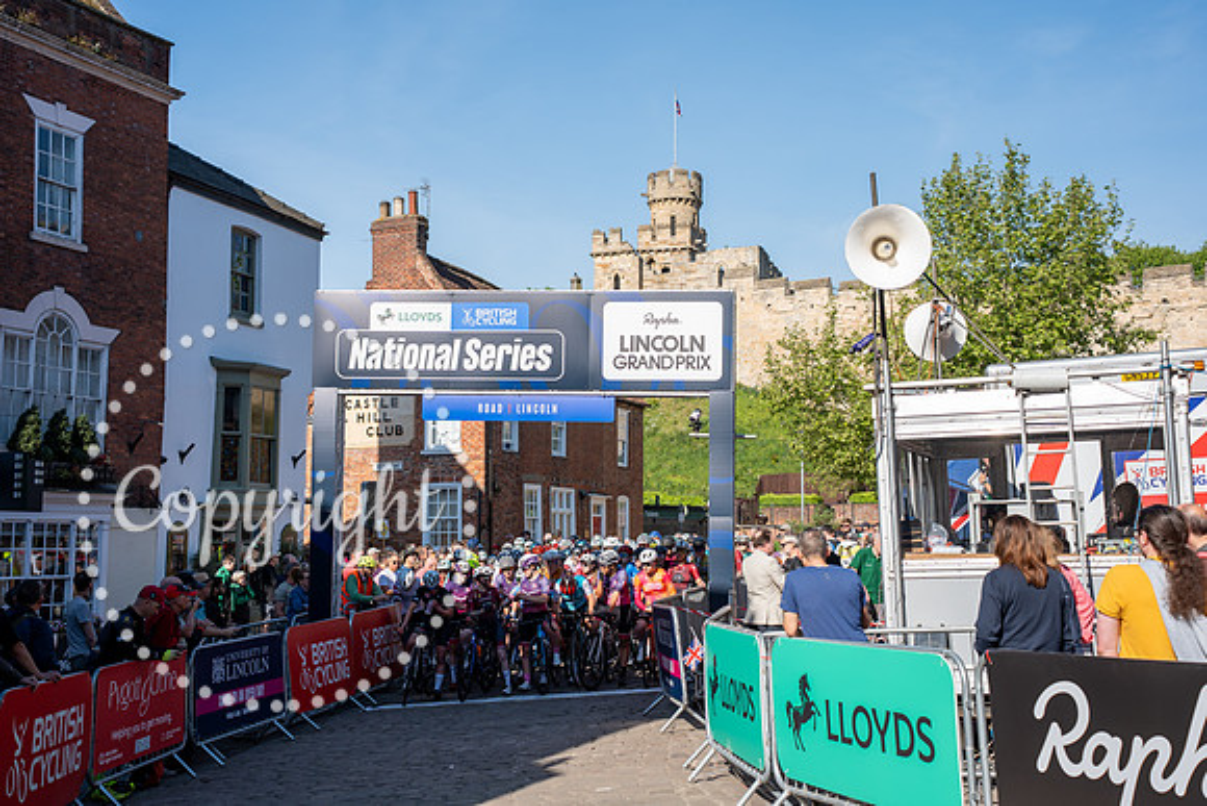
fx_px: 1575
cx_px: 604
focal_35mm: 47
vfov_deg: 28.7
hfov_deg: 41.9
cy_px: 403
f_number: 4.5
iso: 100
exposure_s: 1/500
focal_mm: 46
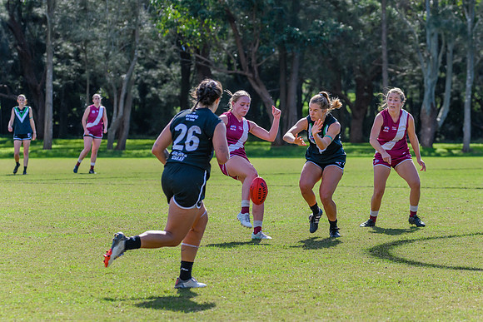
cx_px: 265
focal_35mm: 206
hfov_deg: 10.0
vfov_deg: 6.7
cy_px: 161
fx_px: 2763
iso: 800
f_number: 7.1
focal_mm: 170
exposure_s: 1/1250
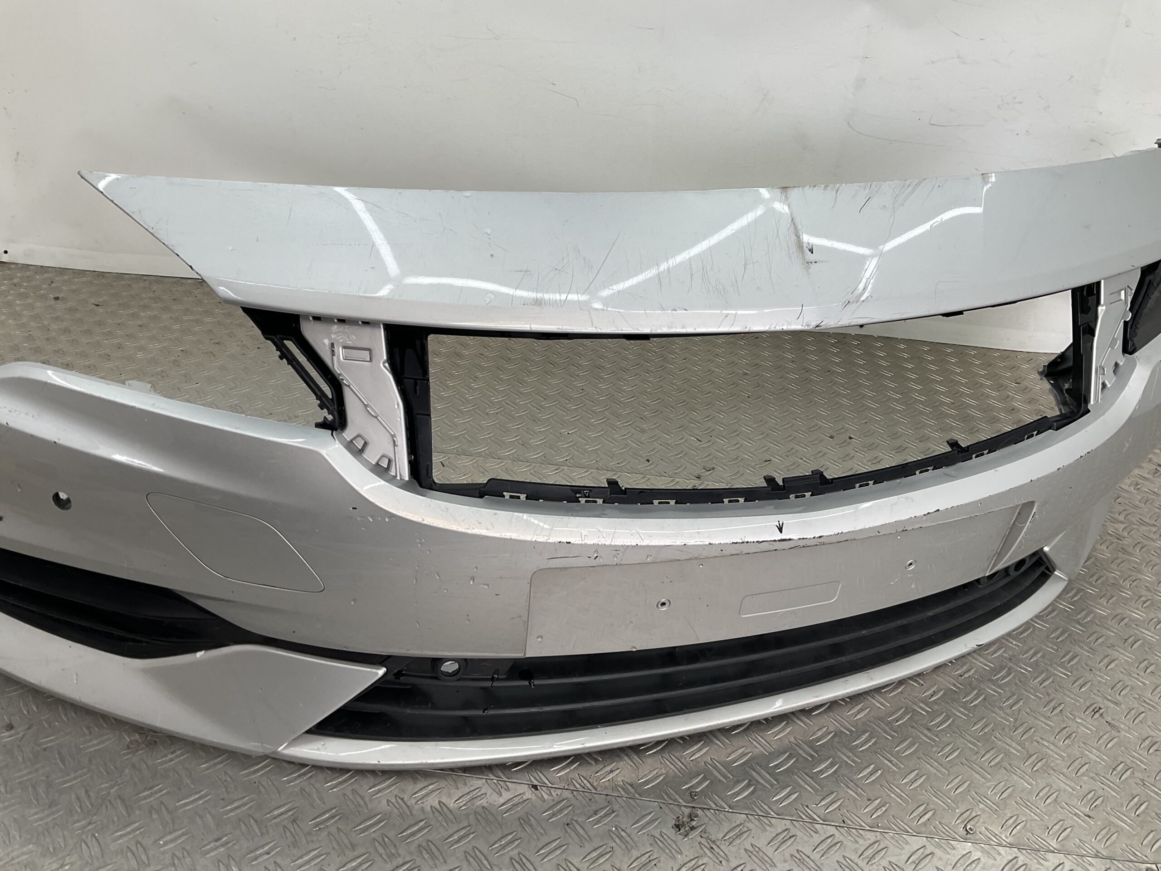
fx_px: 973
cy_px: 436
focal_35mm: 29
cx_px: 580
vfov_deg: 48.2
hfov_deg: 61.7
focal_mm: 3
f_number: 1.8
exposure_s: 1/124
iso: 16
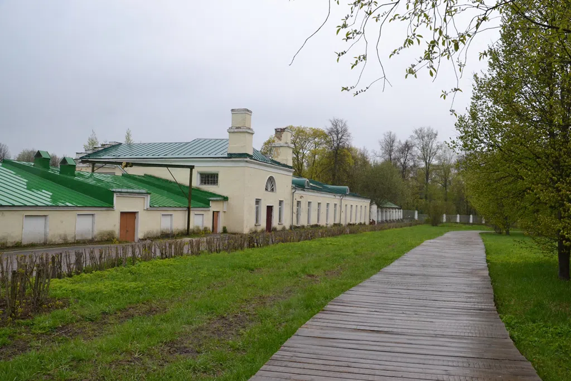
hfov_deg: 59.5
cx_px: 286
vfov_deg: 41.7
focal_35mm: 32
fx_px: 500
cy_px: 190
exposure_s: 1/500
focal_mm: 21
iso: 1600
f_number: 11
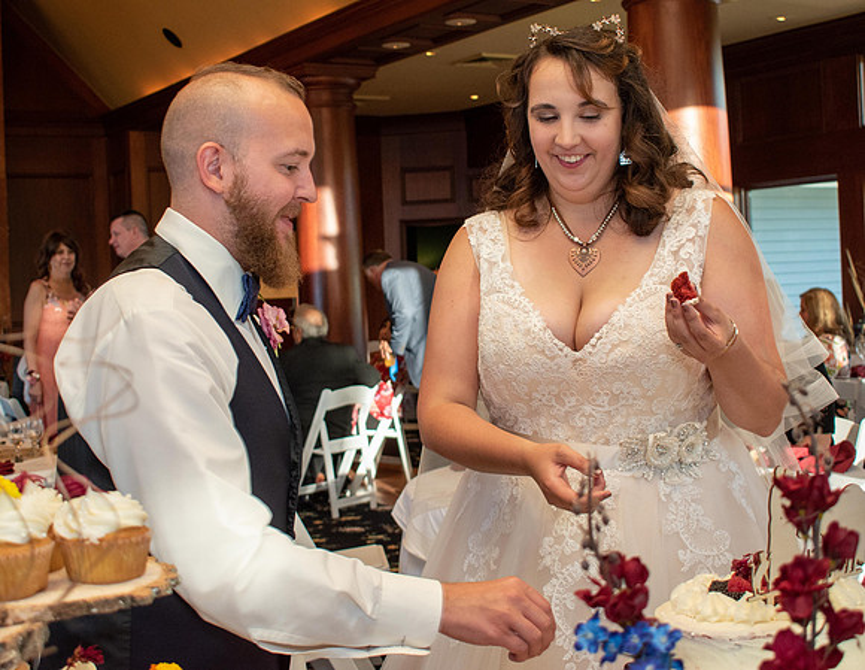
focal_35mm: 49
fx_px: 1231
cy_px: 276
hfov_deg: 38.7
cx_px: 419
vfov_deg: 30.4
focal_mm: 25
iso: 800
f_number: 4.5
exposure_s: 1/80
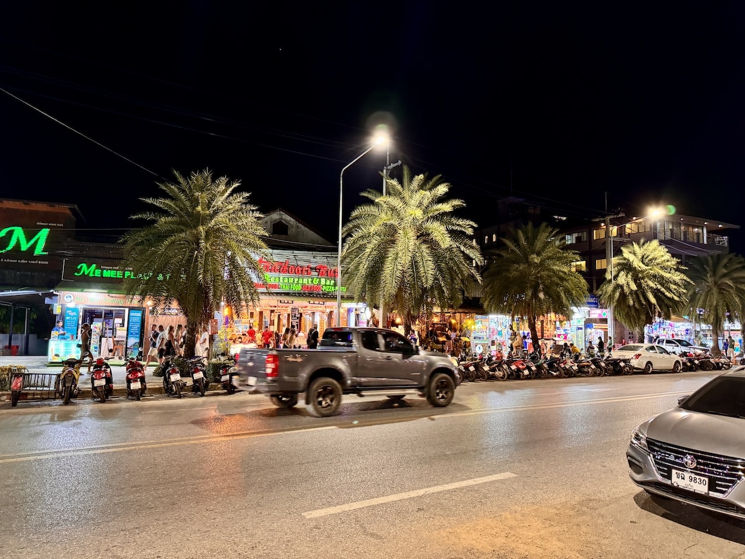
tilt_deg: +4.2
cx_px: 372
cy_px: 280
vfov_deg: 56.8
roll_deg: -1.8
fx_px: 517
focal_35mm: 24
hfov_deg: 71.6
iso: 640
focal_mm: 6.86
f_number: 1.78
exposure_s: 1/33
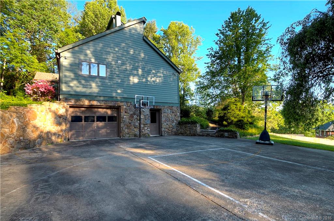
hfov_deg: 90.2
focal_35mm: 18
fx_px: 167
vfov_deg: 67.1
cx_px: 167
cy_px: 110
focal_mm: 12
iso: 100
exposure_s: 1/60
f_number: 7.1
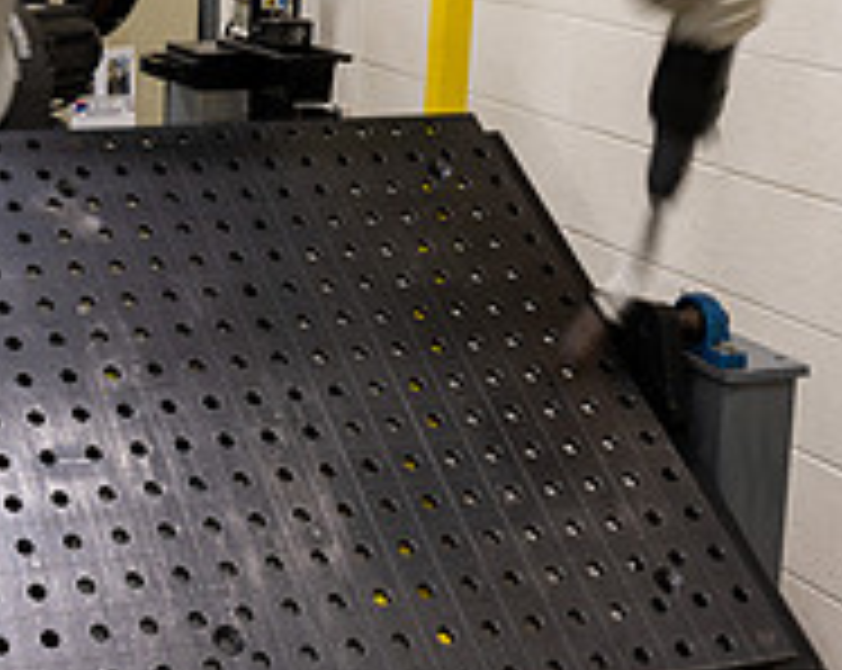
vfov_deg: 21.3
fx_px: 1742
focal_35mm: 70
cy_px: 56
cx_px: 27
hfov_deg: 26.0
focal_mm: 24
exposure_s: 1/1.67
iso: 100
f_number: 14
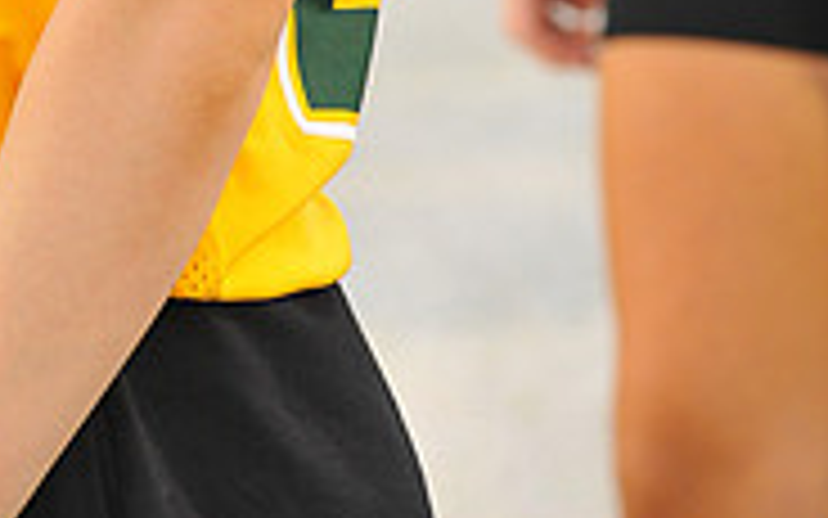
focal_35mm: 402
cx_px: 130
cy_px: -775
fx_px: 9071
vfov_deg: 3.2
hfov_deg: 5.2
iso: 1000
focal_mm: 125
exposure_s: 1/100
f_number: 6.3
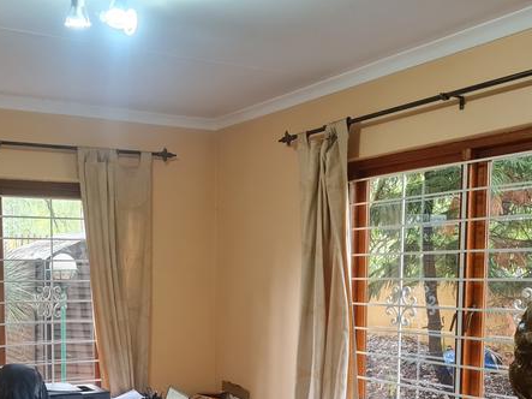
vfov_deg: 29.9
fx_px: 722
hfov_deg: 39.8
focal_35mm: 47
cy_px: 340
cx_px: 167
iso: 200
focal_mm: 5.4
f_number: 1.8
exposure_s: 1/50
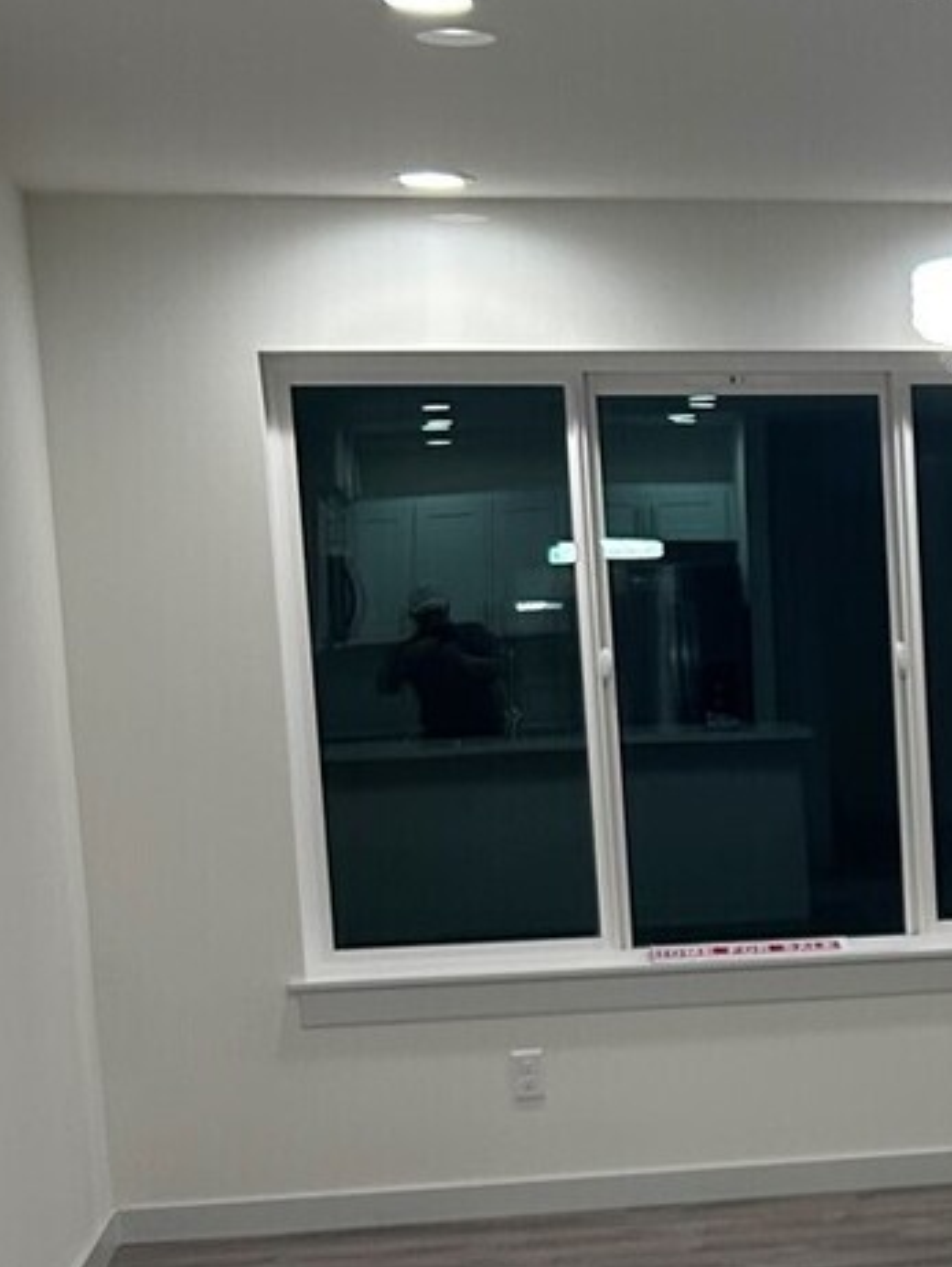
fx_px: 2967
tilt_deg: -8.7
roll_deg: +0.5
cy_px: 1083
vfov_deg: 23.6
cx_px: 1284
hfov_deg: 17.0
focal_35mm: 81
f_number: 1.5
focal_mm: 5.7
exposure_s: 1/120
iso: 125
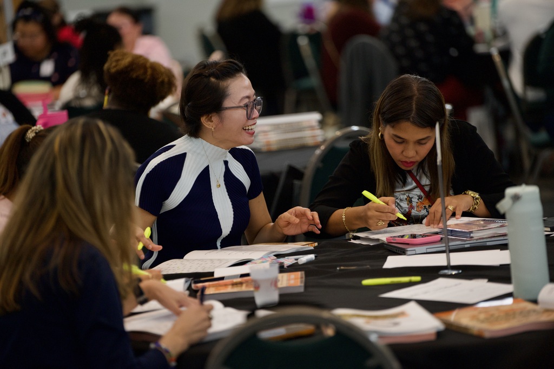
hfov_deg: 13.3
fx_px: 2383
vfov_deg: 8.8
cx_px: 277
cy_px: 184
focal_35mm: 155
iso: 3200
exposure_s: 1/250
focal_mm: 155
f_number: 2.8
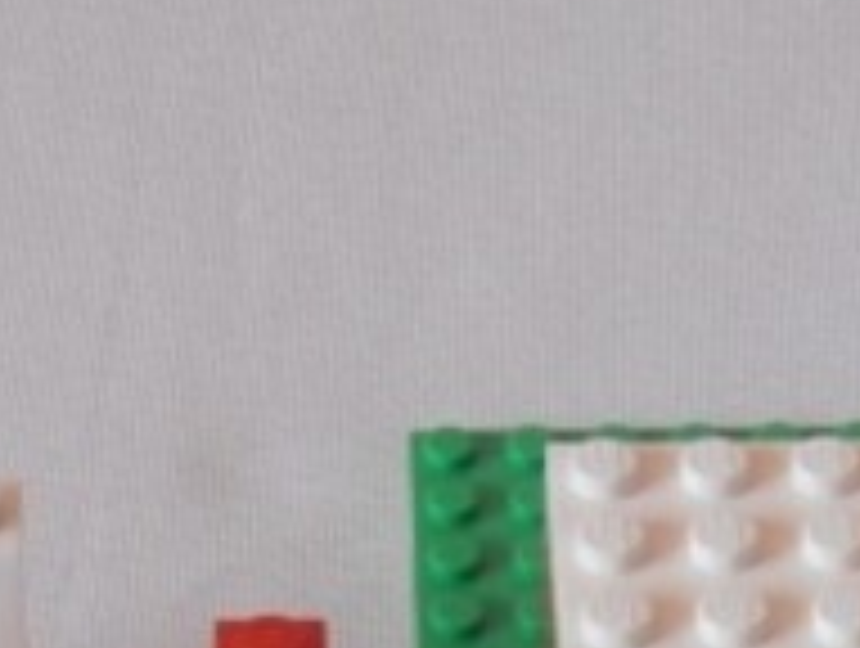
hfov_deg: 11.3
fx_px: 4331
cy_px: 1375
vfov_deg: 8.1
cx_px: 459
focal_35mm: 174
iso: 100
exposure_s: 1/40
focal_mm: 6.61
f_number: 3.9
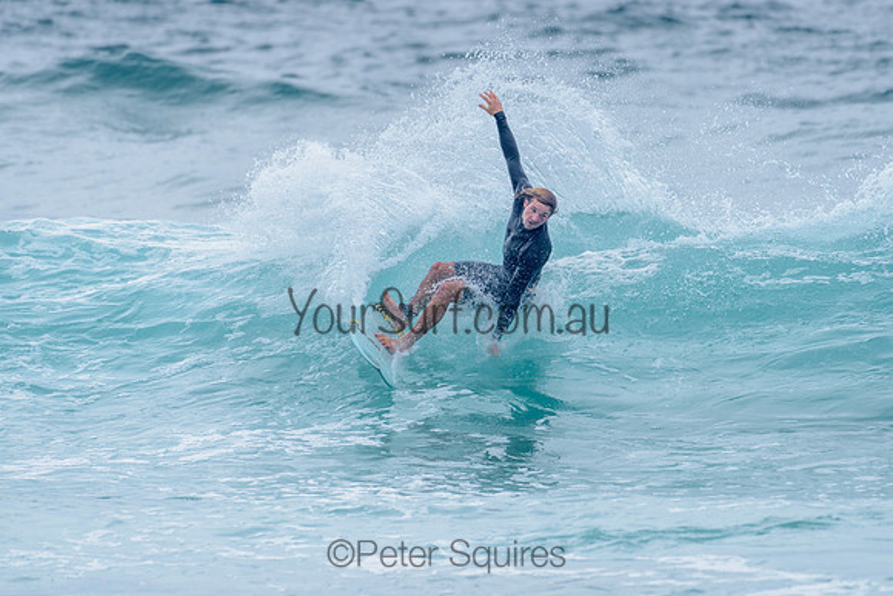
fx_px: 15204
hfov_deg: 3.4
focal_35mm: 613
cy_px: 237
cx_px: 487
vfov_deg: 2.2
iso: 180
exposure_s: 1/2000
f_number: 5.6
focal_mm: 500
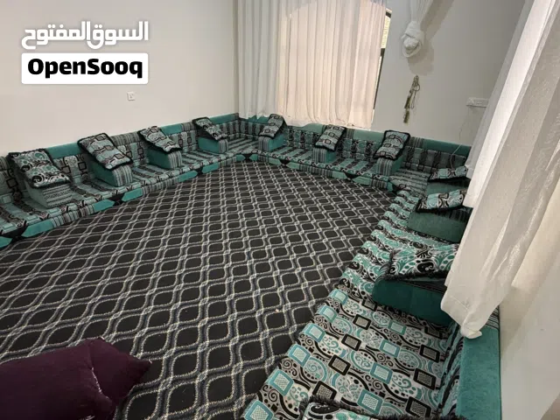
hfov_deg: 102.1
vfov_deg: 85.7
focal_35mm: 14
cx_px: 280
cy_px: 210
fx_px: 226
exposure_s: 1/61
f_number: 2.2
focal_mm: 2.22
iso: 400
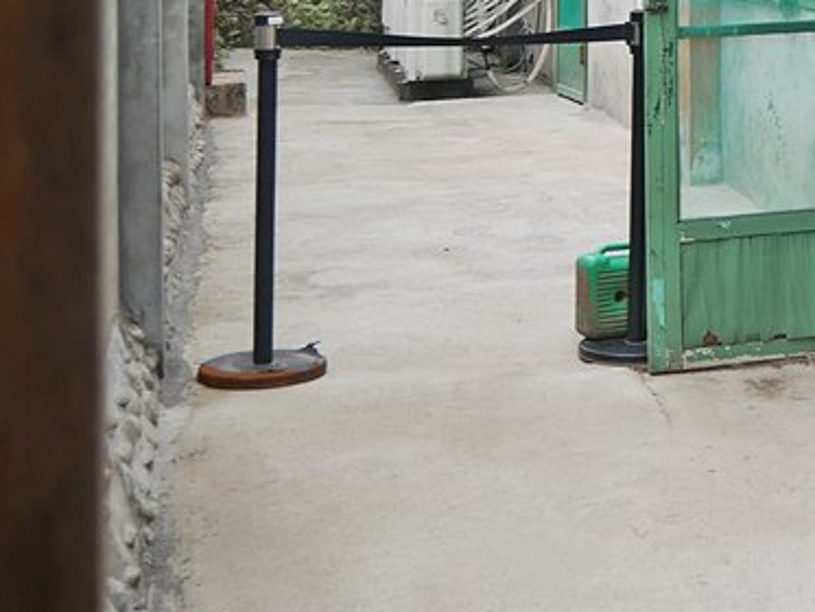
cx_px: 1014
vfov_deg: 18.6
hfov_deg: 23.4
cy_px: -132
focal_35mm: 75
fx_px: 1766
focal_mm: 14
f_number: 3.5
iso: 200
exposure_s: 1/250
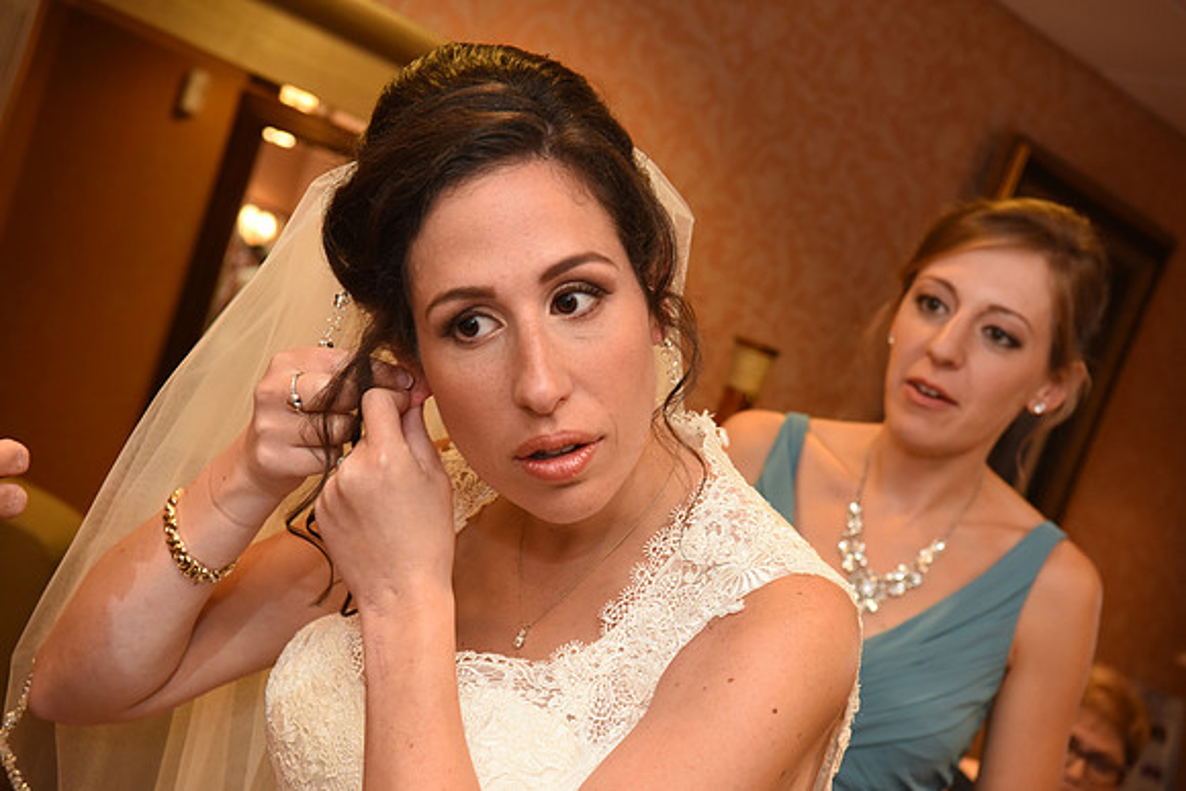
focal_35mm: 55
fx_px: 1812
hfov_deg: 36.2
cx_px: 593
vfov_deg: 24.6
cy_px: 396
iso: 2000
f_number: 6.3
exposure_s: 1/60
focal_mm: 55
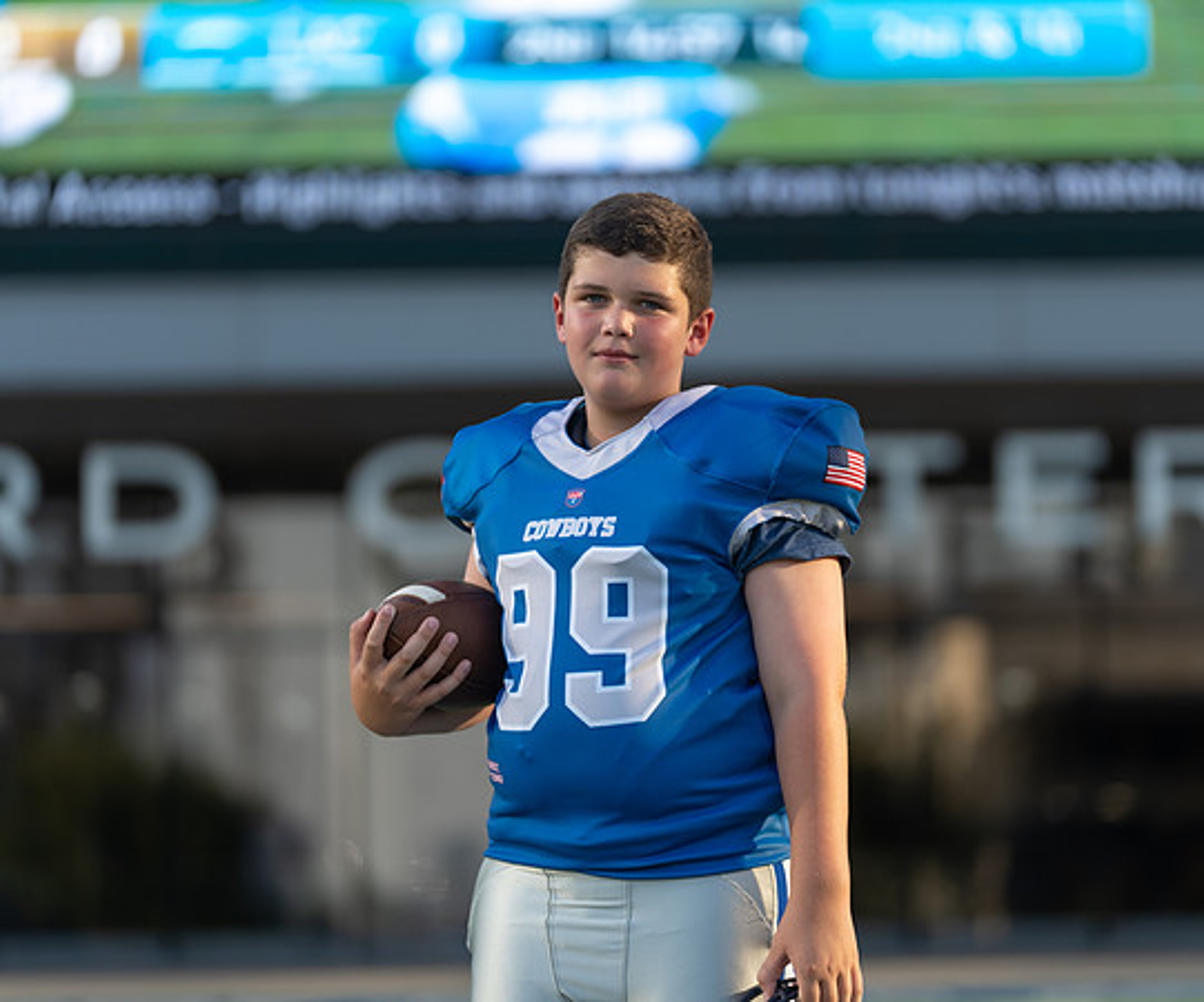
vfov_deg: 9.2
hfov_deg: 11.0
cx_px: 652
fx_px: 6247
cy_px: 494
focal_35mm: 173
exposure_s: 1/640
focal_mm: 143
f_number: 2.8
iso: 100
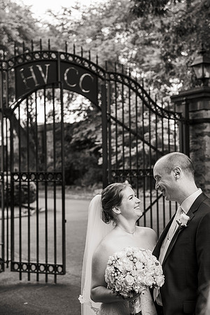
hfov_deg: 24.2
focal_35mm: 56
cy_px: 158
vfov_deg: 35.6
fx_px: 490
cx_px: 105
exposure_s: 1/250
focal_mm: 56
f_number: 4
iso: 800
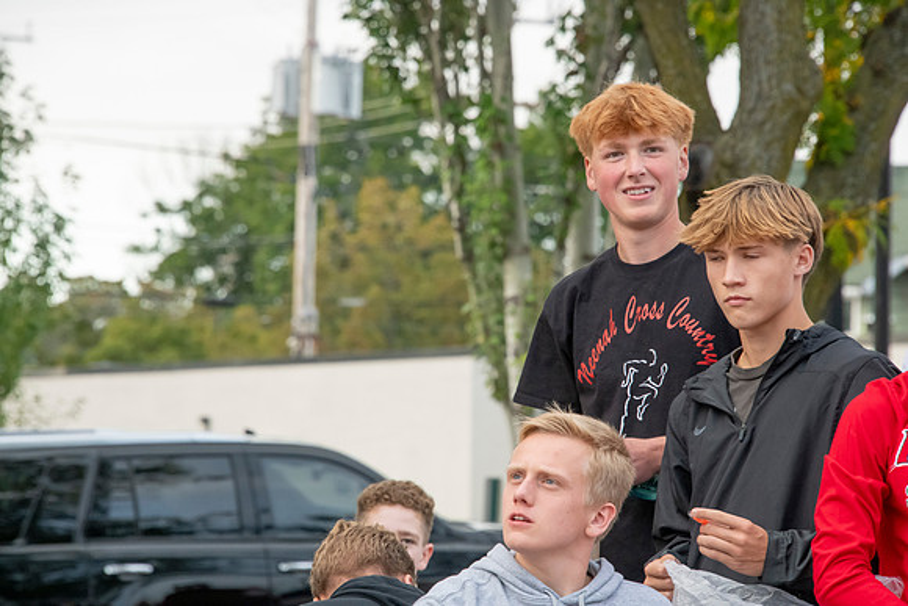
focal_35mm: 250
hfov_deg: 8.2
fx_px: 6307
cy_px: 303
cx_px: 454
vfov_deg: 5.5
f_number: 11
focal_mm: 250
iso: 3200
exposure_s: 1/400
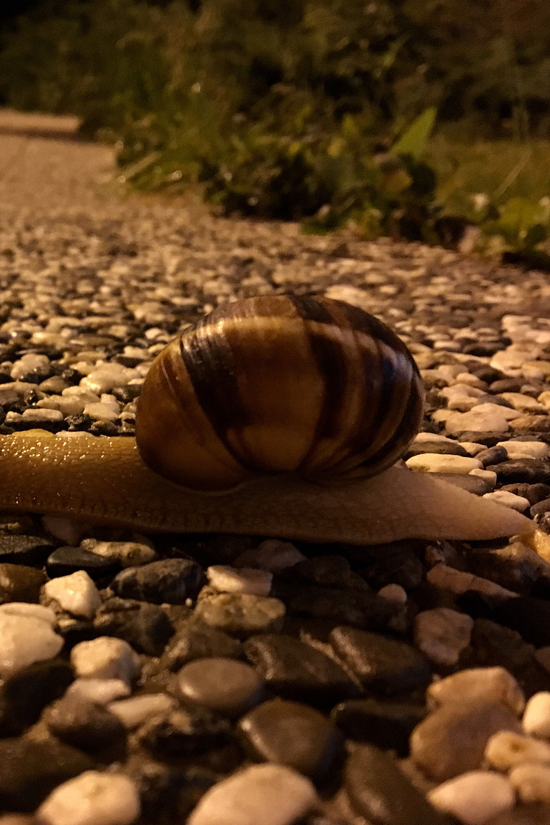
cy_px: 416
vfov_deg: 47.4
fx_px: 939
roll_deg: -0.9
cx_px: 53
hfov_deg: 31.1
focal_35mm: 41
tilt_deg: -11.6
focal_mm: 4.15
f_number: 2.2
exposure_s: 1/17
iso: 400
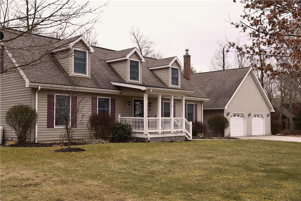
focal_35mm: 40
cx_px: 150
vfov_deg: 33.4
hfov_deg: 48.5
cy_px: 100
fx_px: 334
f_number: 6.3
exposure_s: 1/160
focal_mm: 40
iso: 400
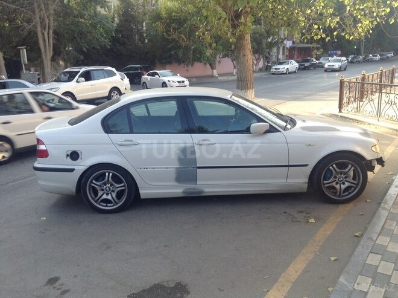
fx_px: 379
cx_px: 199
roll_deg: +1.0
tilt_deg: -16.6
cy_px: 149
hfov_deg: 55.4
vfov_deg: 42.8
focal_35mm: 33
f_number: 2.4
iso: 25
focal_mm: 3.3
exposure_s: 1/153
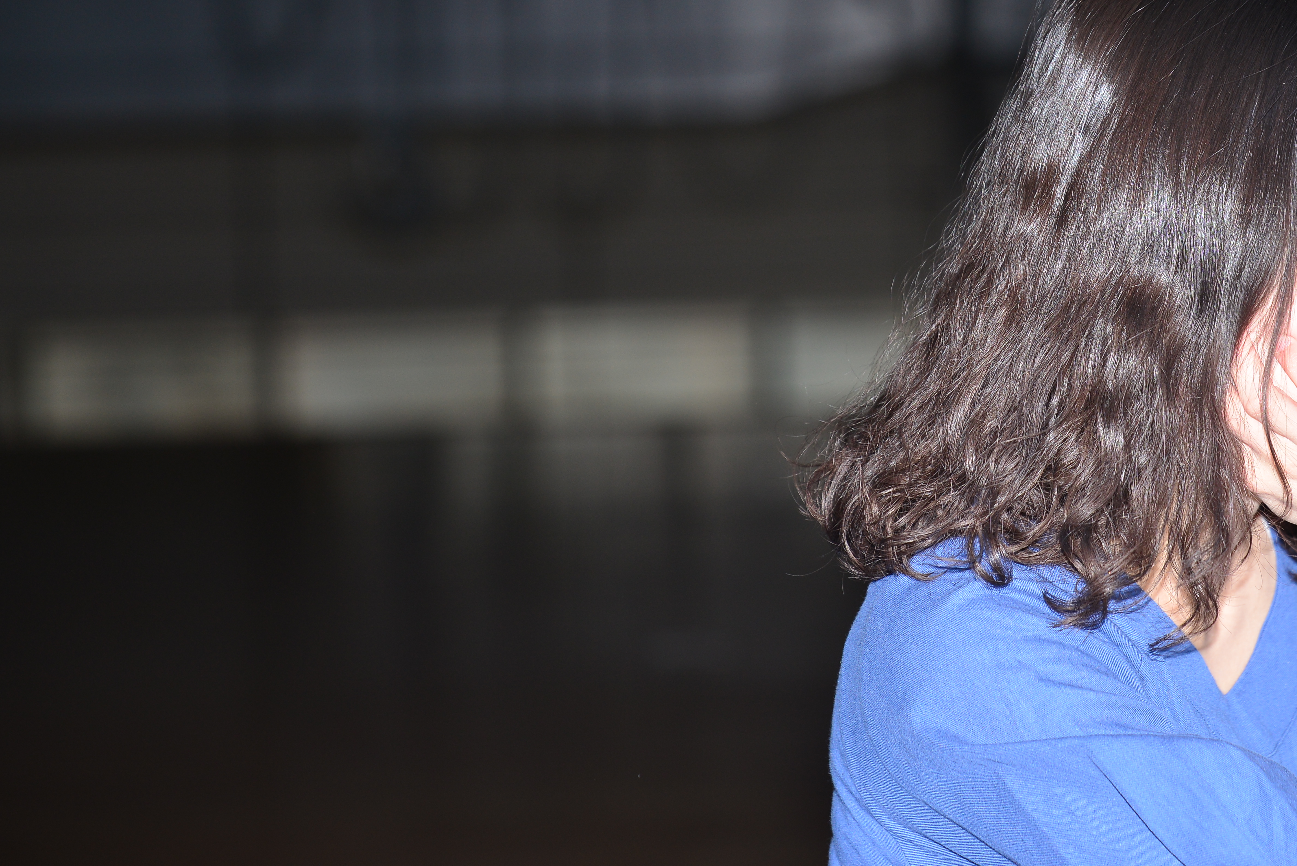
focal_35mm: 167
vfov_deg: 8.2
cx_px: 947
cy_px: 234
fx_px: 6018
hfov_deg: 12.3
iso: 320
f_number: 5
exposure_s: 1/200
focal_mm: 105
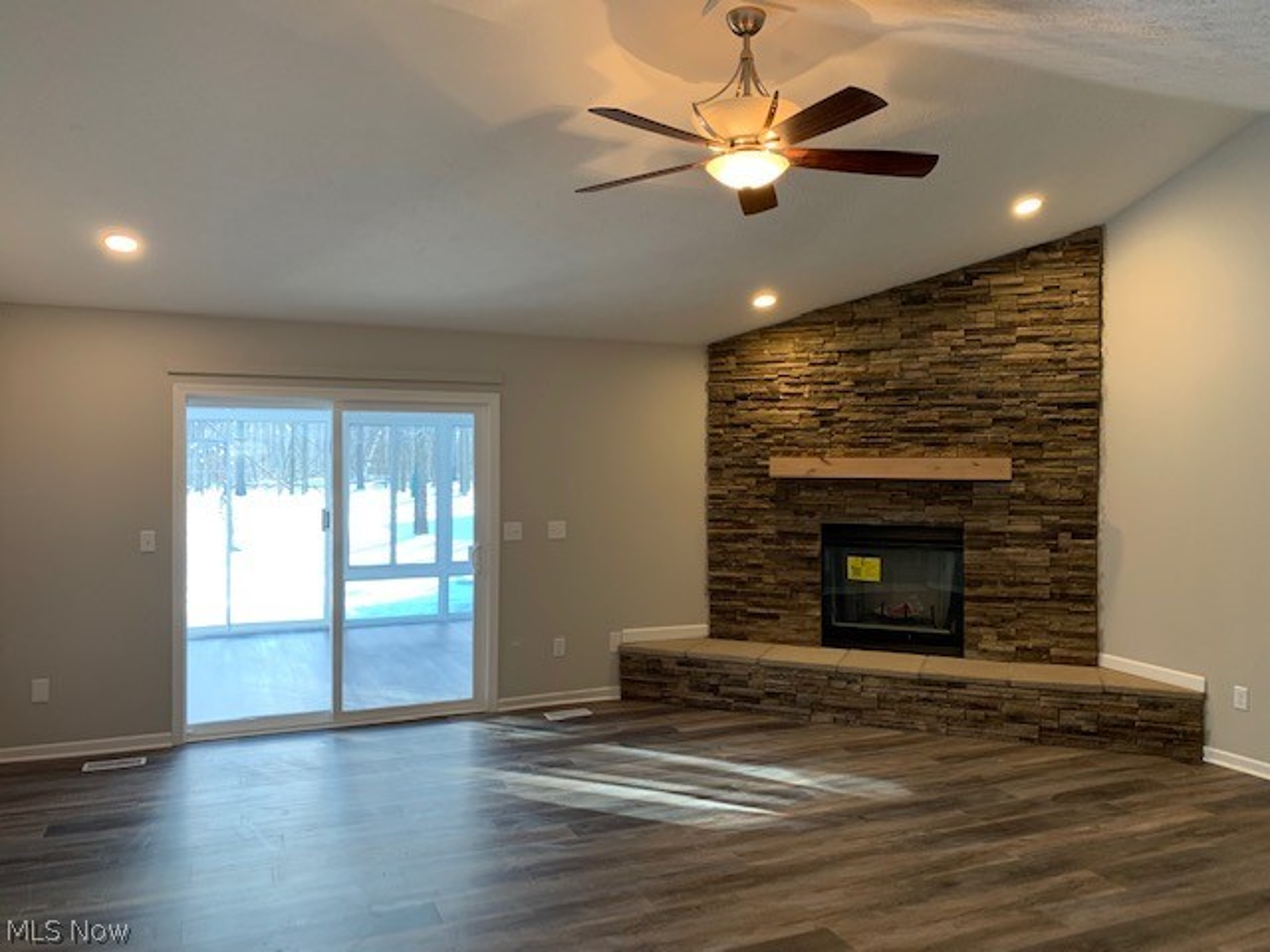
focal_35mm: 26
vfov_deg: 53.1
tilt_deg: -0.1
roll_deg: +0.5
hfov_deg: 67.3
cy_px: 476
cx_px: 635
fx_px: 954
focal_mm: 4.25
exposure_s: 1/60
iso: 64
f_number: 1.8
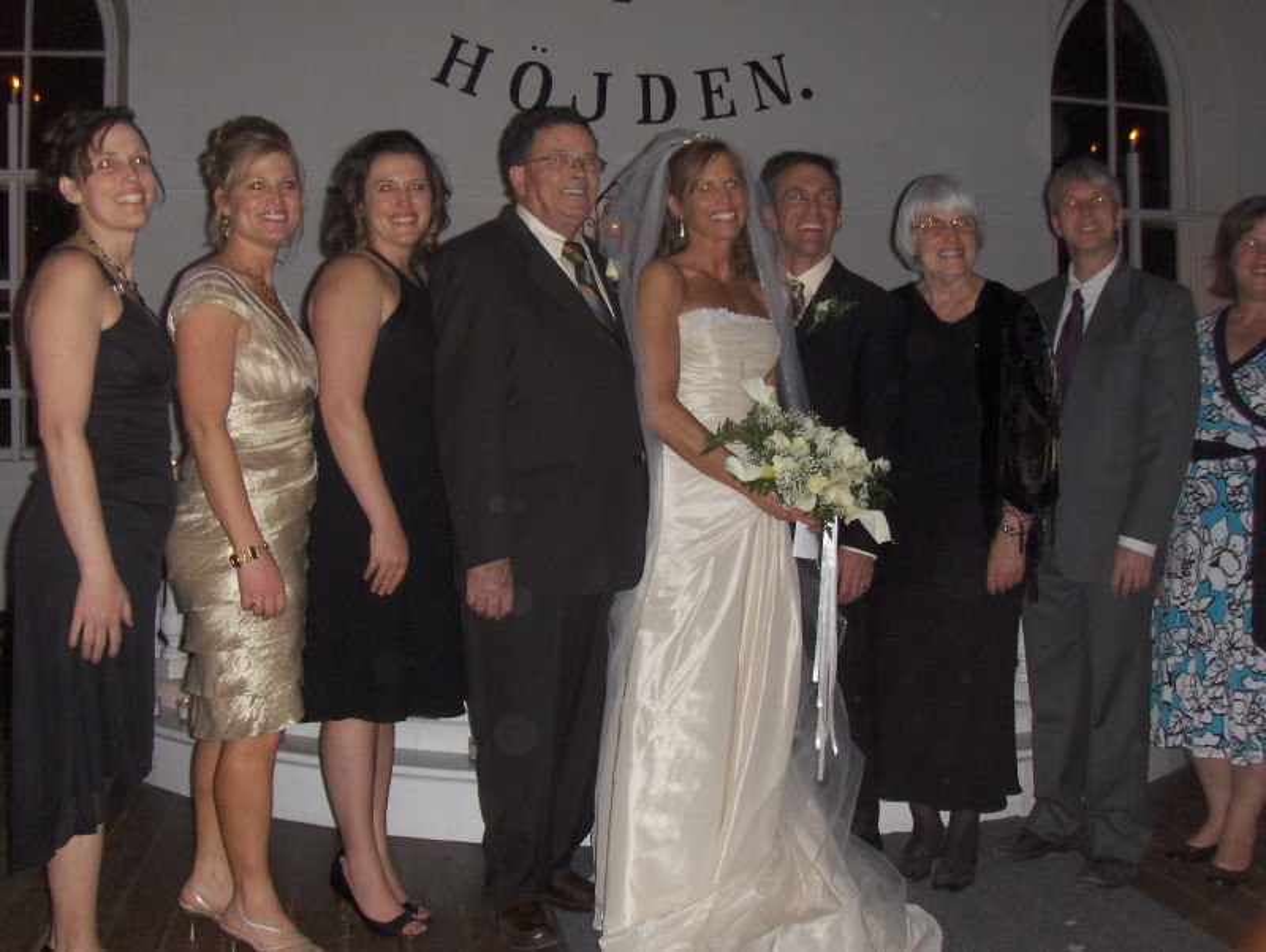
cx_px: 633
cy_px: 476
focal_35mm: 41
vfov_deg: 35.2
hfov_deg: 45.7
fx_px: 1501
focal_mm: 6.5
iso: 100
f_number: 3.5
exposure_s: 1/60
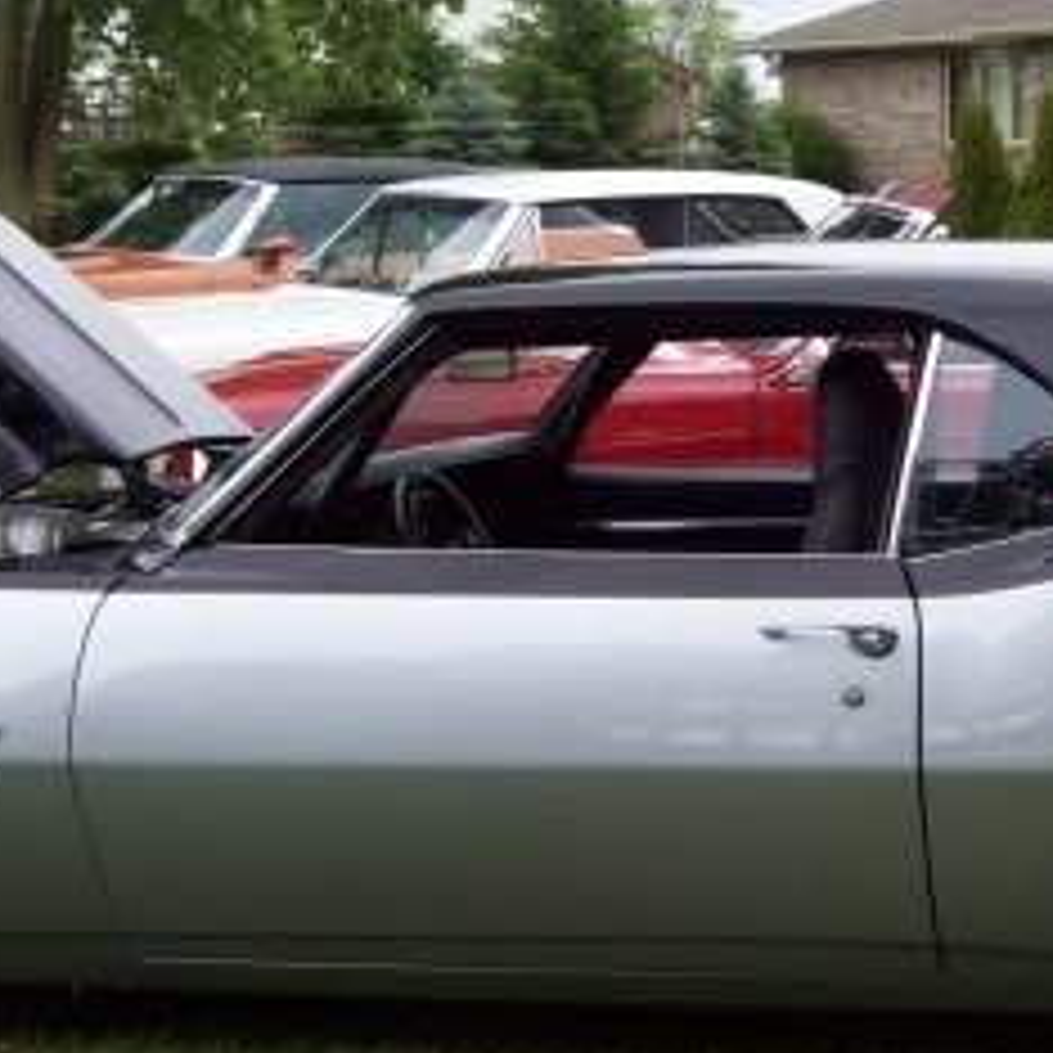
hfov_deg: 19.9
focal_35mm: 87
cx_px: 682
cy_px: 425
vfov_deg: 19.9
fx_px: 2994
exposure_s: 1/365
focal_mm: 6
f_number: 2.7
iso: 80
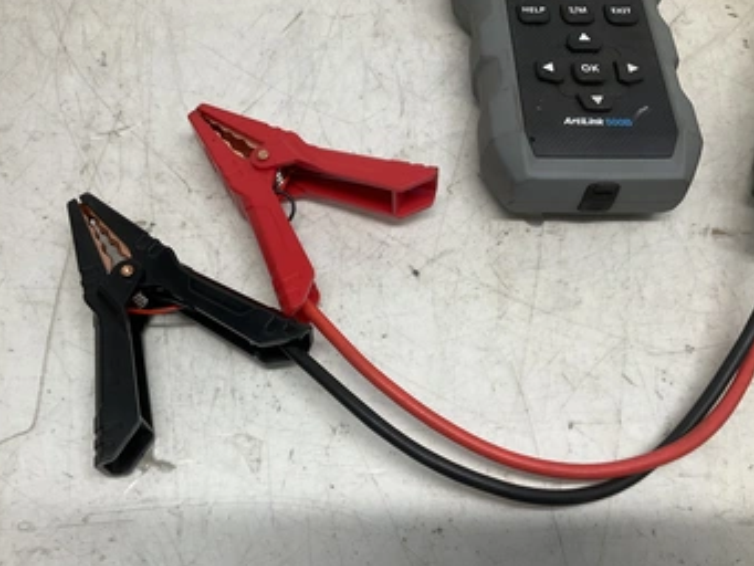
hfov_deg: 53.8
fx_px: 741
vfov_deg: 41.7
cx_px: 338
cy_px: 318
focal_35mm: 34
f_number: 1.8
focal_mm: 3
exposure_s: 1/120
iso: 32
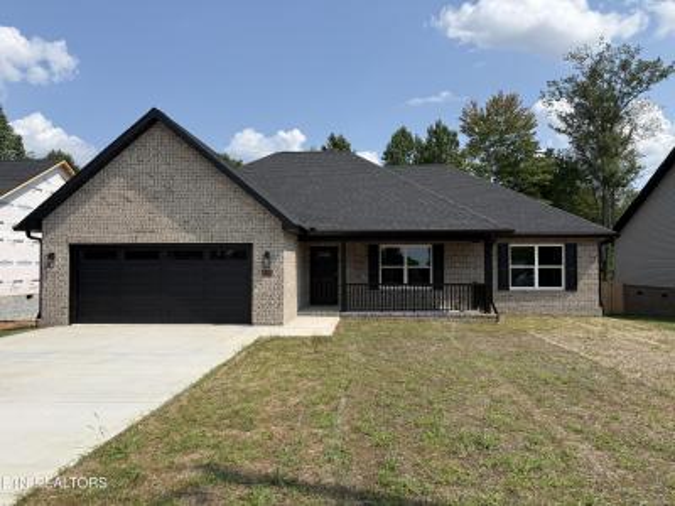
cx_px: 338
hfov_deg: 71.6
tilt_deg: +1.2
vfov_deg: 56.8
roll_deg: +0.2
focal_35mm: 24
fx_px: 468
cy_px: 253
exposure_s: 1/5319
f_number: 1.78
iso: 80
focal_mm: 6.76
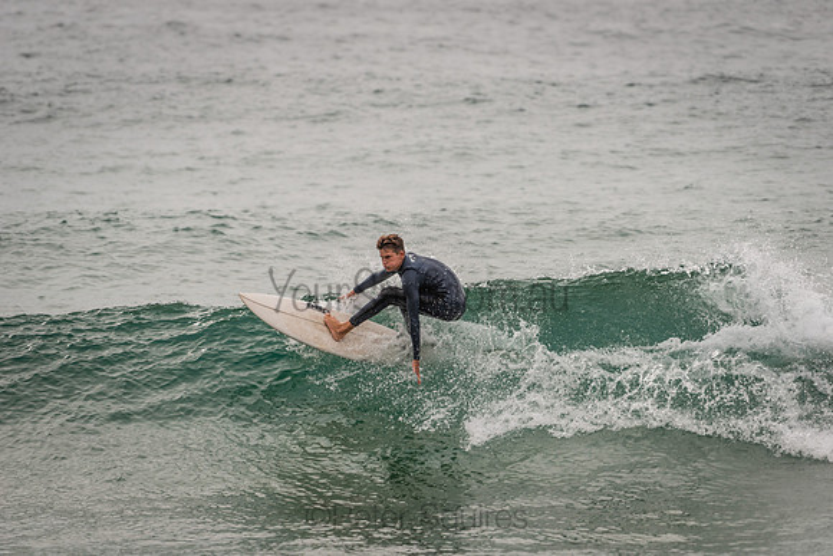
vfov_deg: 3.4
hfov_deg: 5.2
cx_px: 416
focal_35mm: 400
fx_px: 9257
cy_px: 278
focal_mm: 400
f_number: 5.6
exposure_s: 1/500
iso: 220
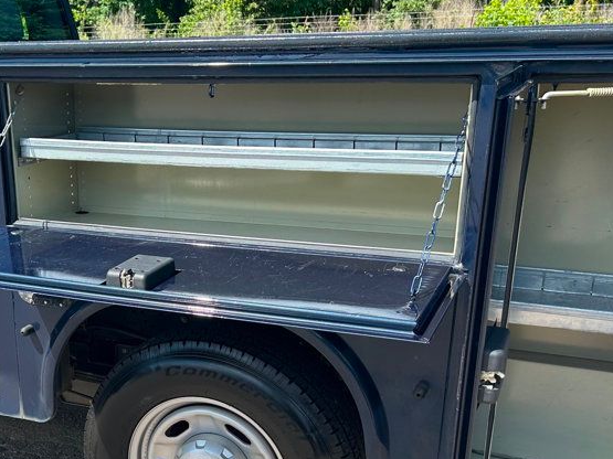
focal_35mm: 48
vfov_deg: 29.8
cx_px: 139
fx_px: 850
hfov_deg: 38.4
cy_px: 346
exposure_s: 1/1901
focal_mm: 5.7
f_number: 1.5
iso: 50
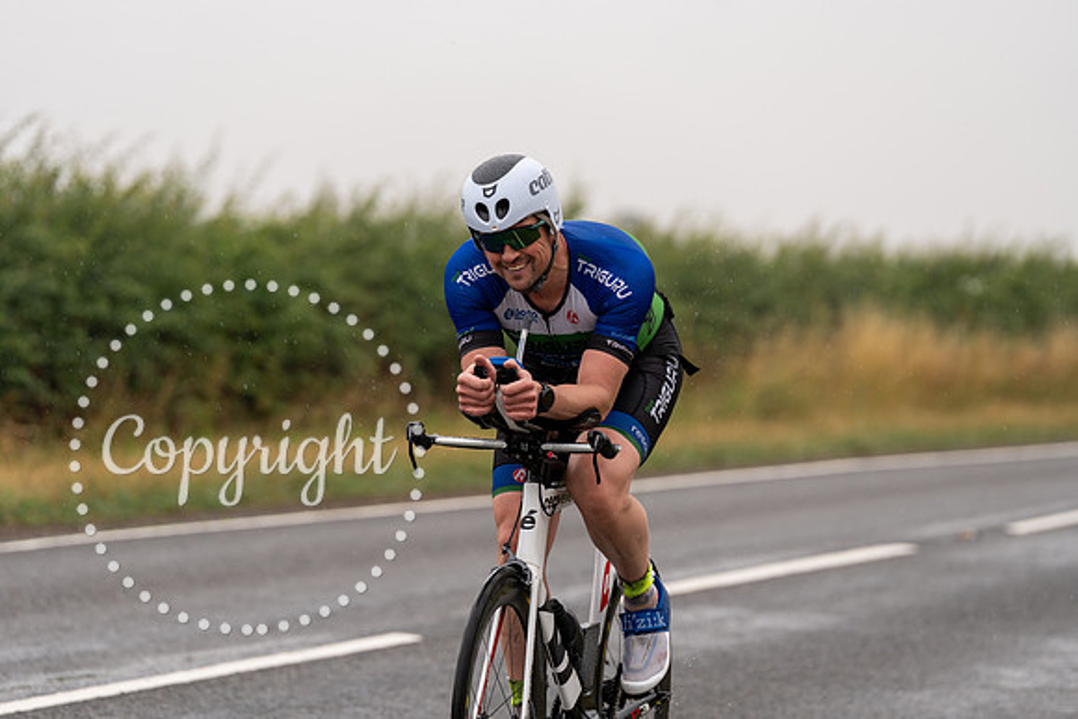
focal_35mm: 188
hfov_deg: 10.9
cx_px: 539
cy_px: 360
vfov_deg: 7.3
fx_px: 5631
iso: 100
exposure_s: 1/1000
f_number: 4
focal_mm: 188
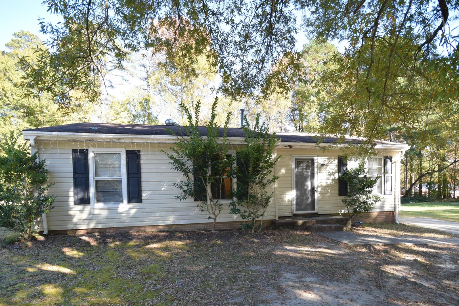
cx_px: 240
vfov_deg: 63.6
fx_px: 242
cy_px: 193
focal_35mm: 19
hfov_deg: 86.8
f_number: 6.3
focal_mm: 10
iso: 400
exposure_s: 1/160
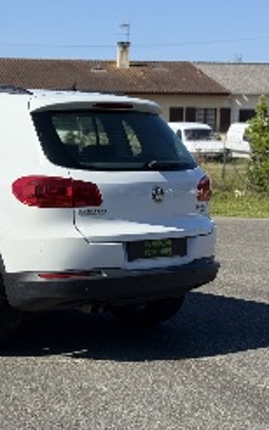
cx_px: -31
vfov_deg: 24.1
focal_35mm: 86
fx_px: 1008
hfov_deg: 14.8
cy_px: 229
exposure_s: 1/7143
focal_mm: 6.76
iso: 64
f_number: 1.78
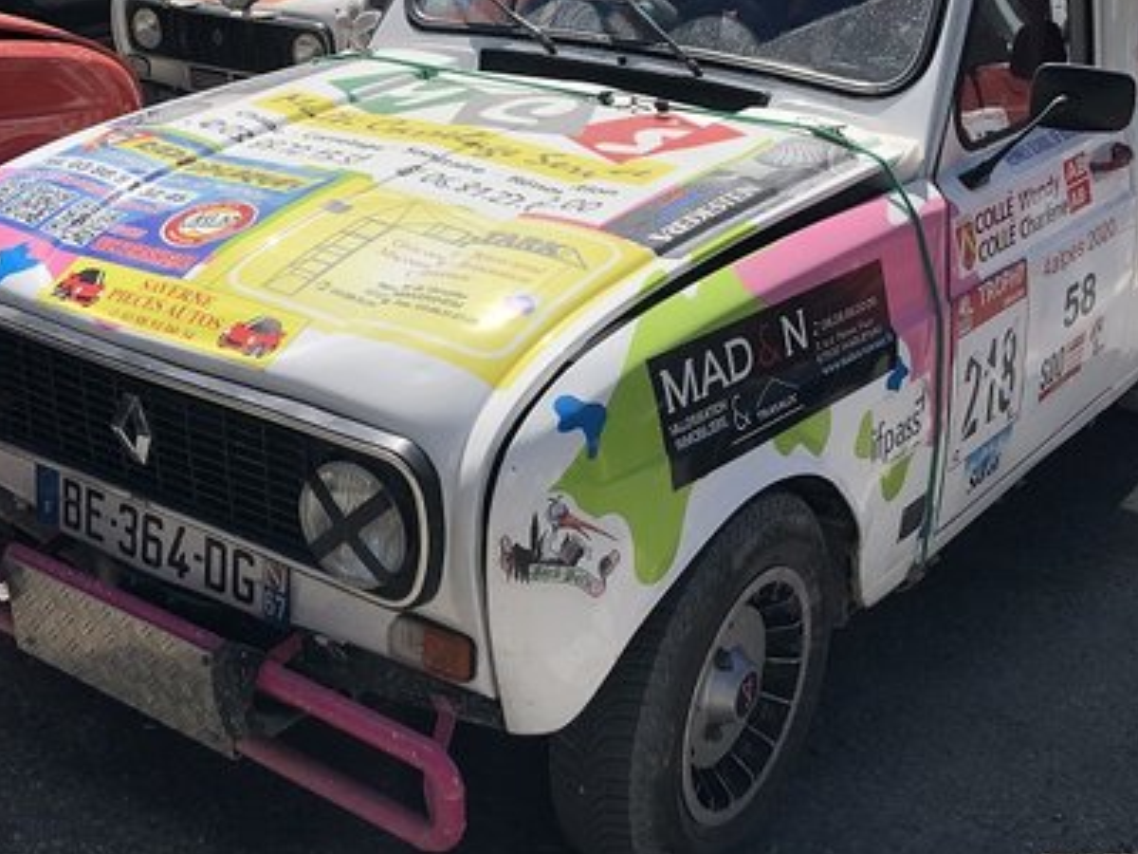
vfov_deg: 29.5
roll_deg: -0.7
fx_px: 1611
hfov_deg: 38.9
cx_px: 509
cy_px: 315
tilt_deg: -16.6
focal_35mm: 49
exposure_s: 1/2183
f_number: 1.8
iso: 20
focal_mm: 3.99
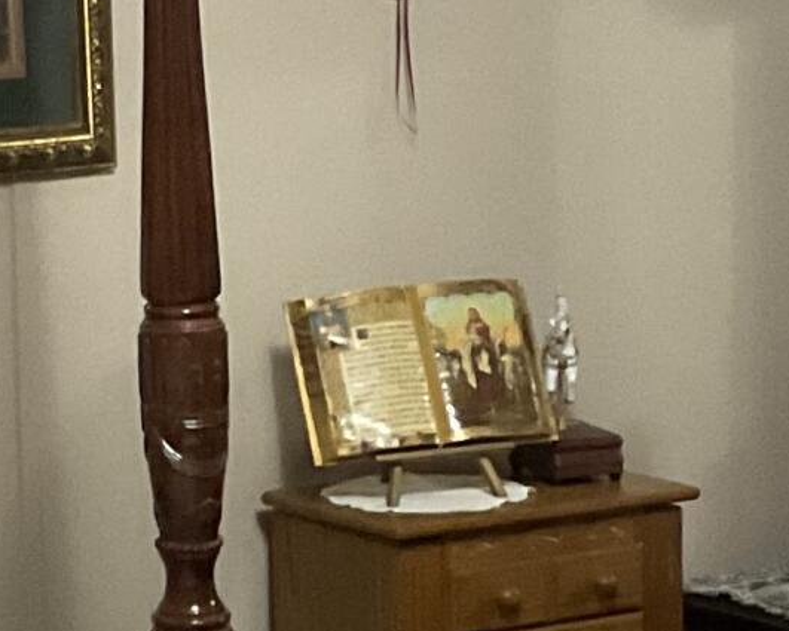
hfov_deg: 12.1
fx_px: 3737
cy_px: 483
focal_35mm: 160
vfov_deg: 9.6
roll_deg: +2.3
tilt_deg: -10.1
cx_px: 437
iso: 320
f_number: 1.8
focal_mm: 3
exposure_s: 1/33
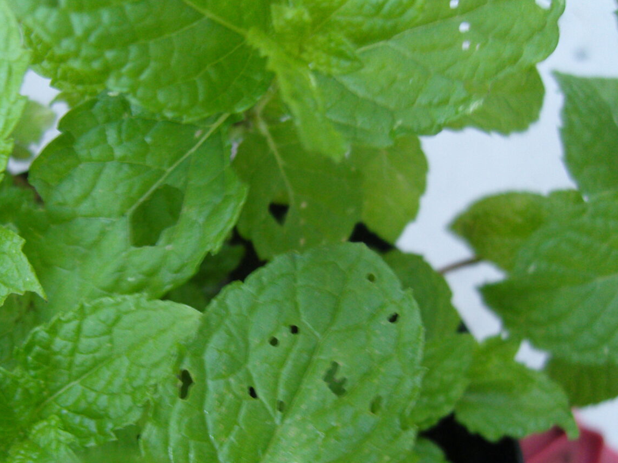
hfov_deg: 41.0
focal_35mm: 46
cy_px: 294
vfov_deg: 31.4
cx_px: 242
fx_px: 821
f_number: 2.8
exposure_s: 1/25
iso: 200
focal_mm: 7.3
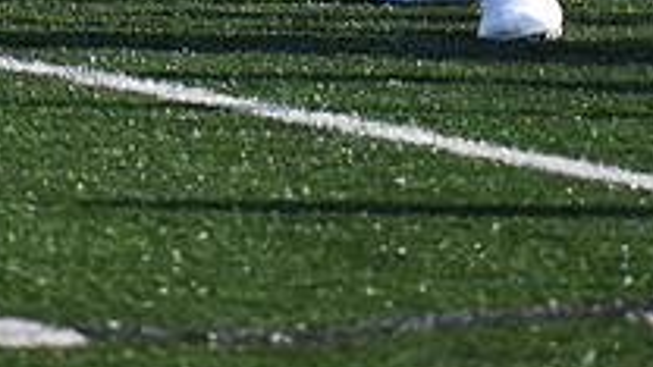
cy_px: -480
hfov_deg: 1.6
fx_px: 22735
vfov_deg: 0.9
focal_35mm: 1313
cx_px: 171
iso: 500
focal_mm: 300
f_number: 6.3
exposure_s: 1/1000
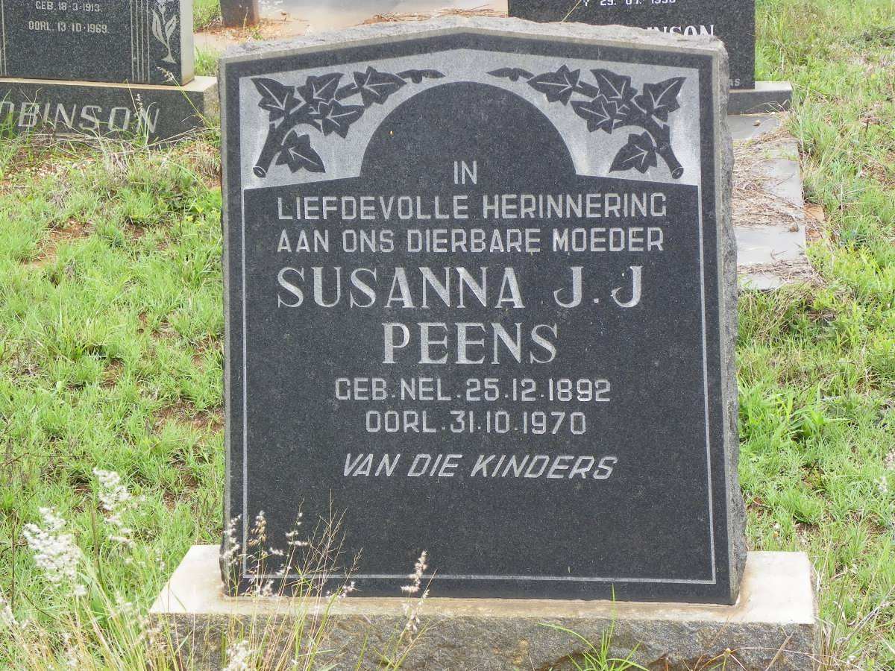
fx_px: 2198
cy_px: 336
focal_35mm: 85
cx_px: 448
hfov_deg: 23.0
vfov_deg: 17.4
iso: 64
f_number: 4
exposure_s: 1/125
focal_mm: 15.1
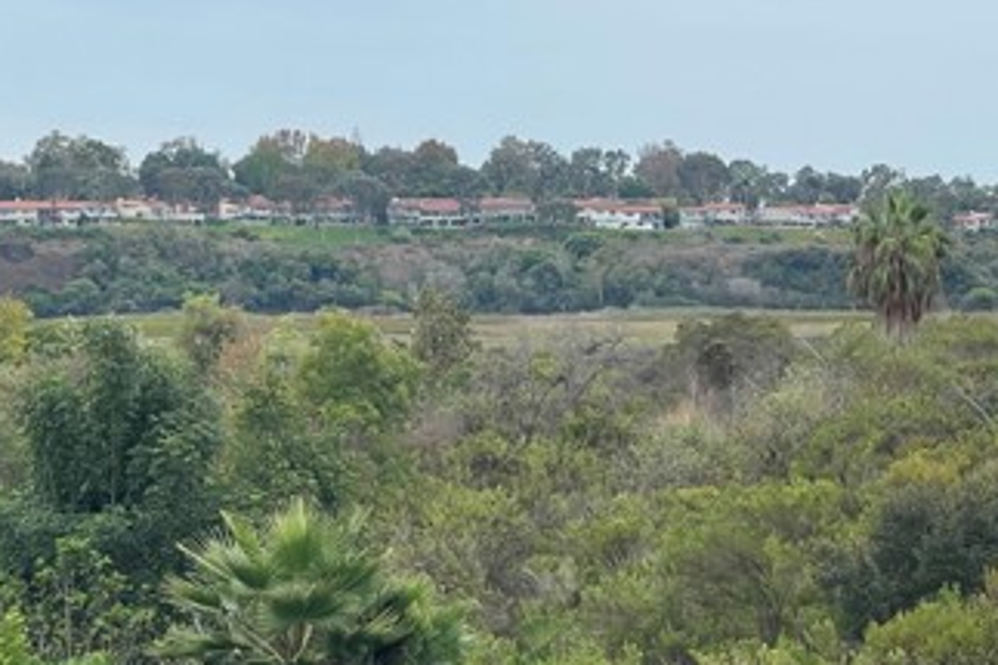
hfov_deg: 15.4
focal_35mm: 132
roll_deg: -1.1
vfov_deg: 10.4
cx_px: 853
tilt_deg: -0.2
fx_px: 3657
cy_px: 238
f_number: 2.2
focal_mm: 7.5
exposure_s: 1/442
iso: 20
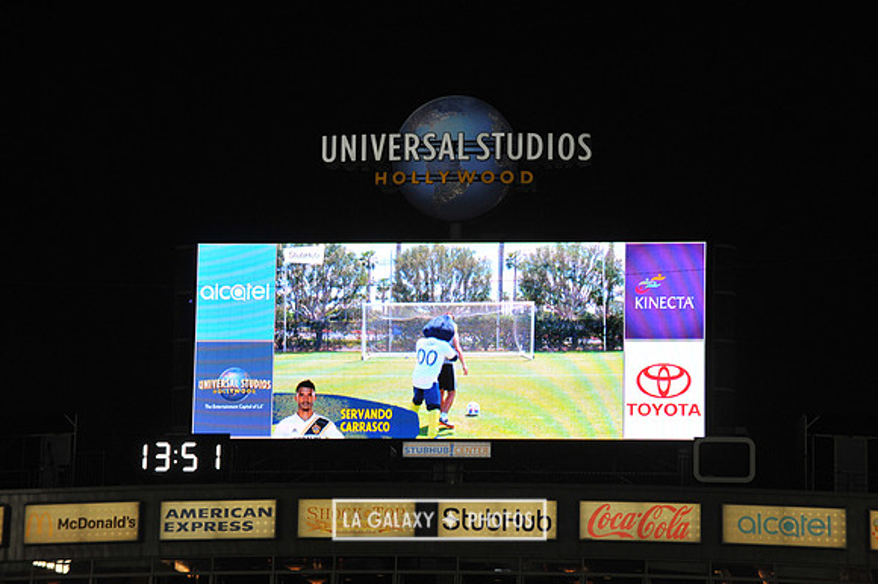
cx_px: 439
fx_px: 4387
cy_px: 292
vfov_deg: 7.6
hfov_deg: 11.4
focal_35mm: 180
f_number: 9
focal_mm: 180
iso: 1250
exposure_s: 1/320
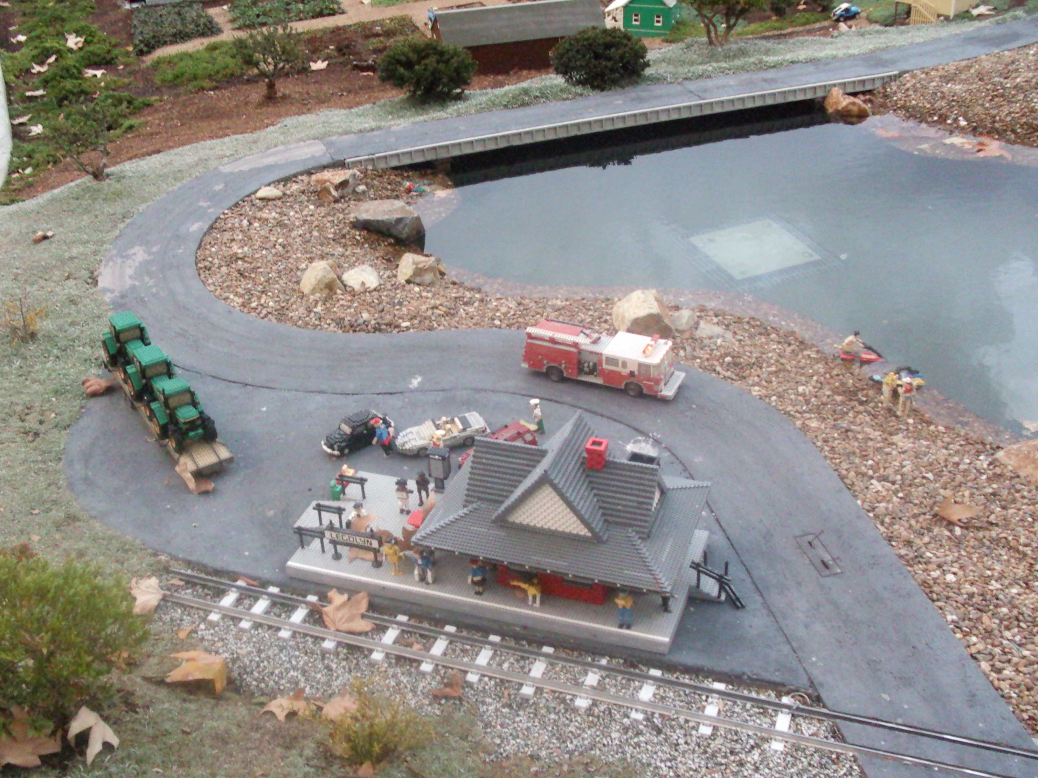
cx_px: 459
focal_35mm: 43
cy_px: 435
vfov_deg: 33.6
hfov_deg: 43.8
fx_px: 1289
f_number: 3.1
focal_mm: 6.3
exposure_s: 1/60
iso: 800
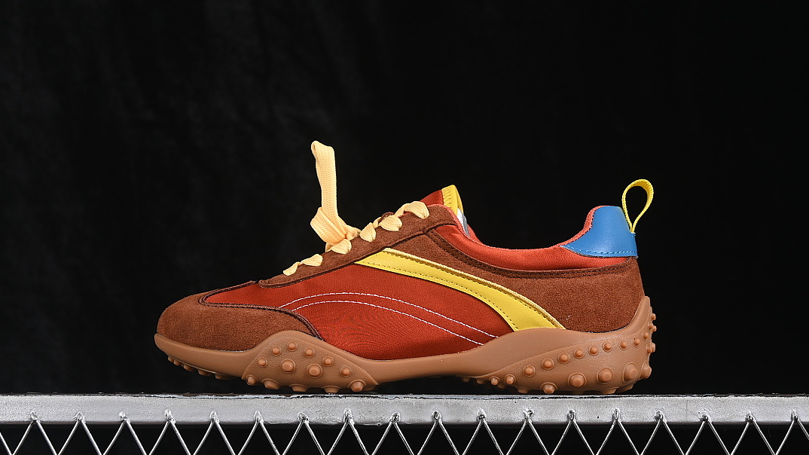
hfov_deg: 26.9
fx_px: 1695
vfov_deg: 15.3
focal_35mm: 79
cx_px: 403
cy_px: 224
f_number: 7.1
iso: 160
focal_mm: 50
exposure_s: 1/80
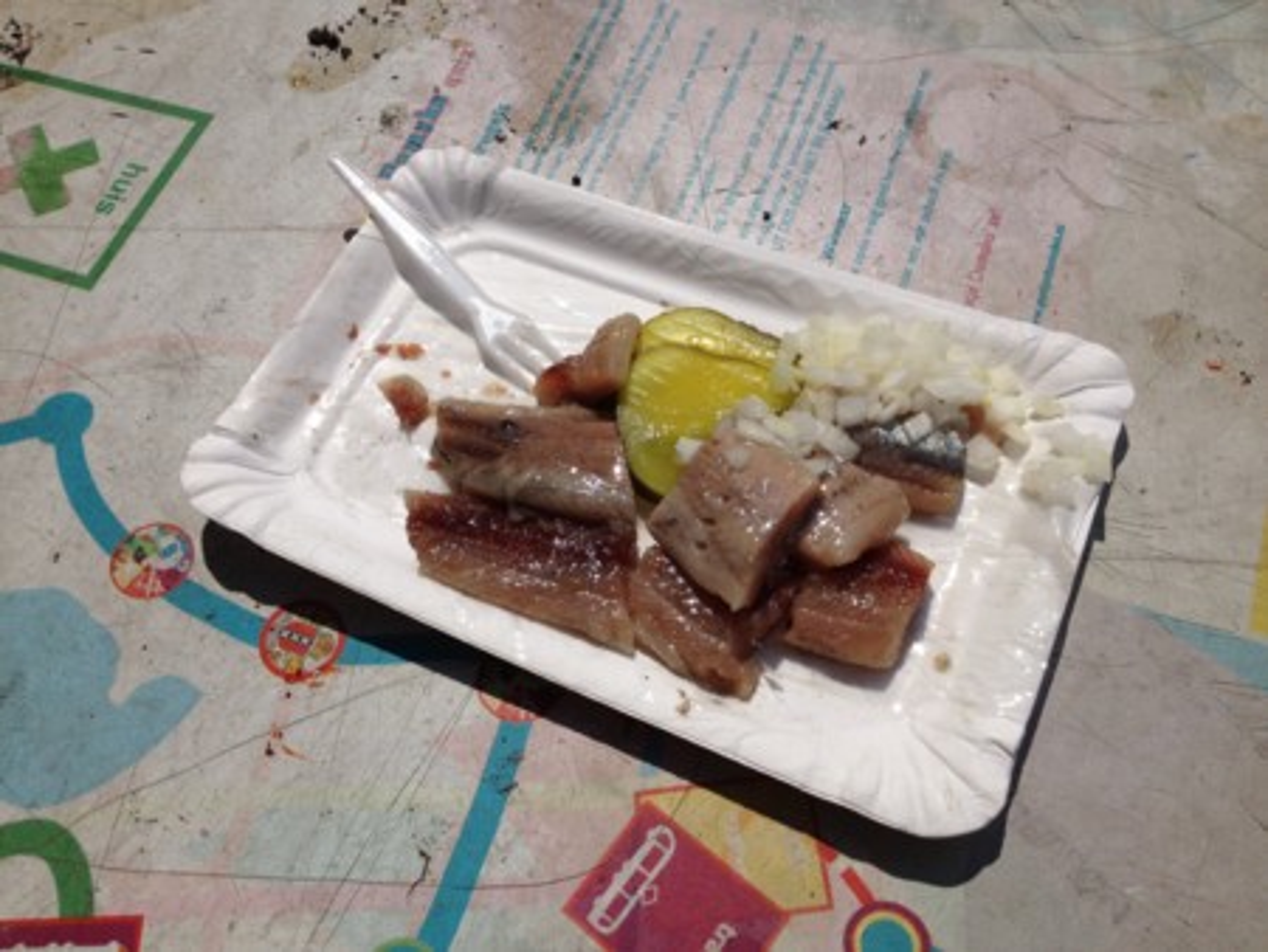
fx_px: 1283
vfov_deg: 40.7
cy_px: 476
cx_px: 634
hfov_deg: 52.6
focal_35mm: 35
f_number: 2.4
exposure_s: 1/9259
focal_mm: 4.28
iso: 64
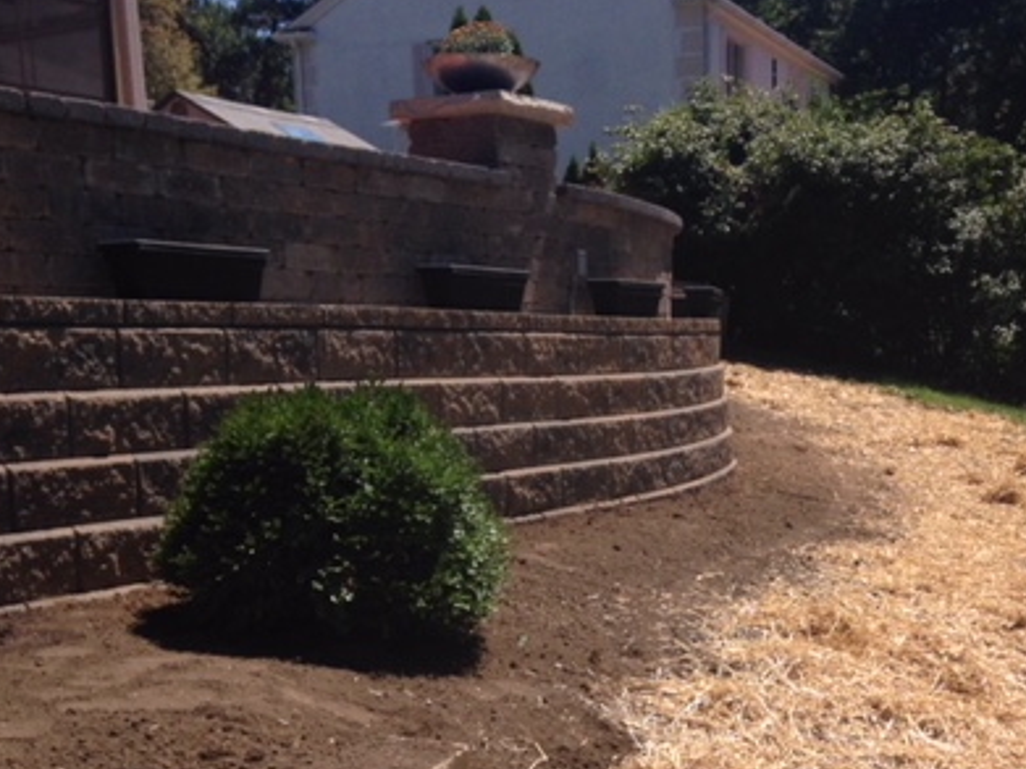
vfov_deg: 26.6
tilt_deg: -8.2
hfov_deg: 35.4
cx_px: 630
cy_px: 593
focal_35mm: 54
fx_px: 1600
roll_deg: +3.6
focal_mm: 4.12
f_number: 2.4
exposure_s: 1/1748
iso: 50
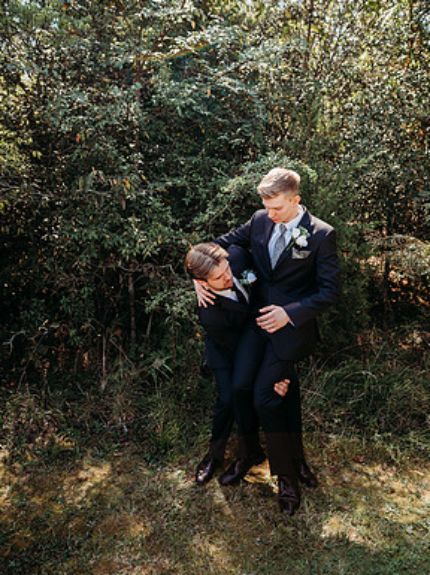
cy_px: 266
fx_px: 448
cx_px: 209
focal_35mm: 27
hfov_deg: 51.3
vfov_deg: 65.3
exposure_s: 1/400
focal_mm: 24
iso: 125
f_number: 2.8
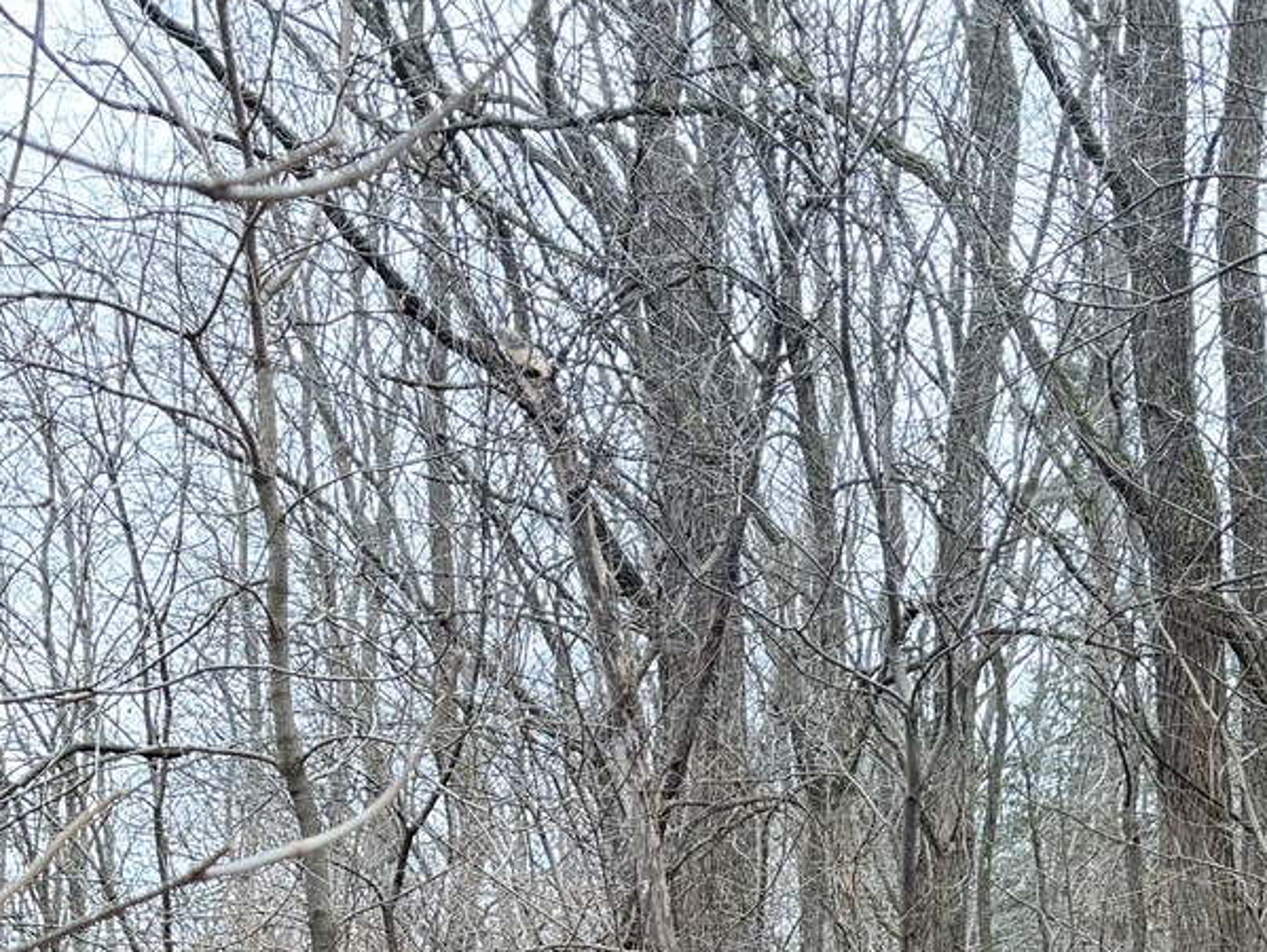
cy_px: 1500
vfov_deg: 16.2
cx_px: 937
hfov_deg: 23.6
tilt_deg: -5.3
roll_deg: -1.5
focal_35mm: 82
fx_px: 3003
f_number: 1.78
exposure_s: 1/229
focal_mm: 6.76
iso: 80
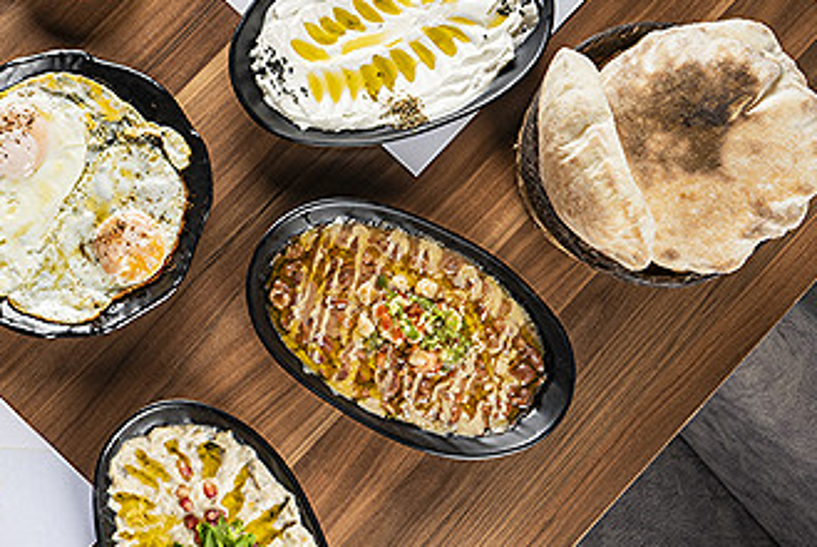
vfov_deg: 26.5
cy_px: 231
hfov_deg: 36.8
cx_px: 112
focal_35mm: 51
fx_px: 1158
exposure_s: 1/160
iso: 320
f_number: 9
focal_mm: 28
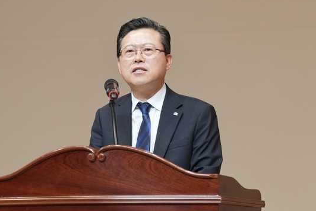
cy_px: 117
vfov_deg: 5.8
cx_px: 143
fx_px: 2072
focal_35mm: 236
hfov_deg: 8.7
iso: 1600
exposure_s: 1/320
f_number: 3.5
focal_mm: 200
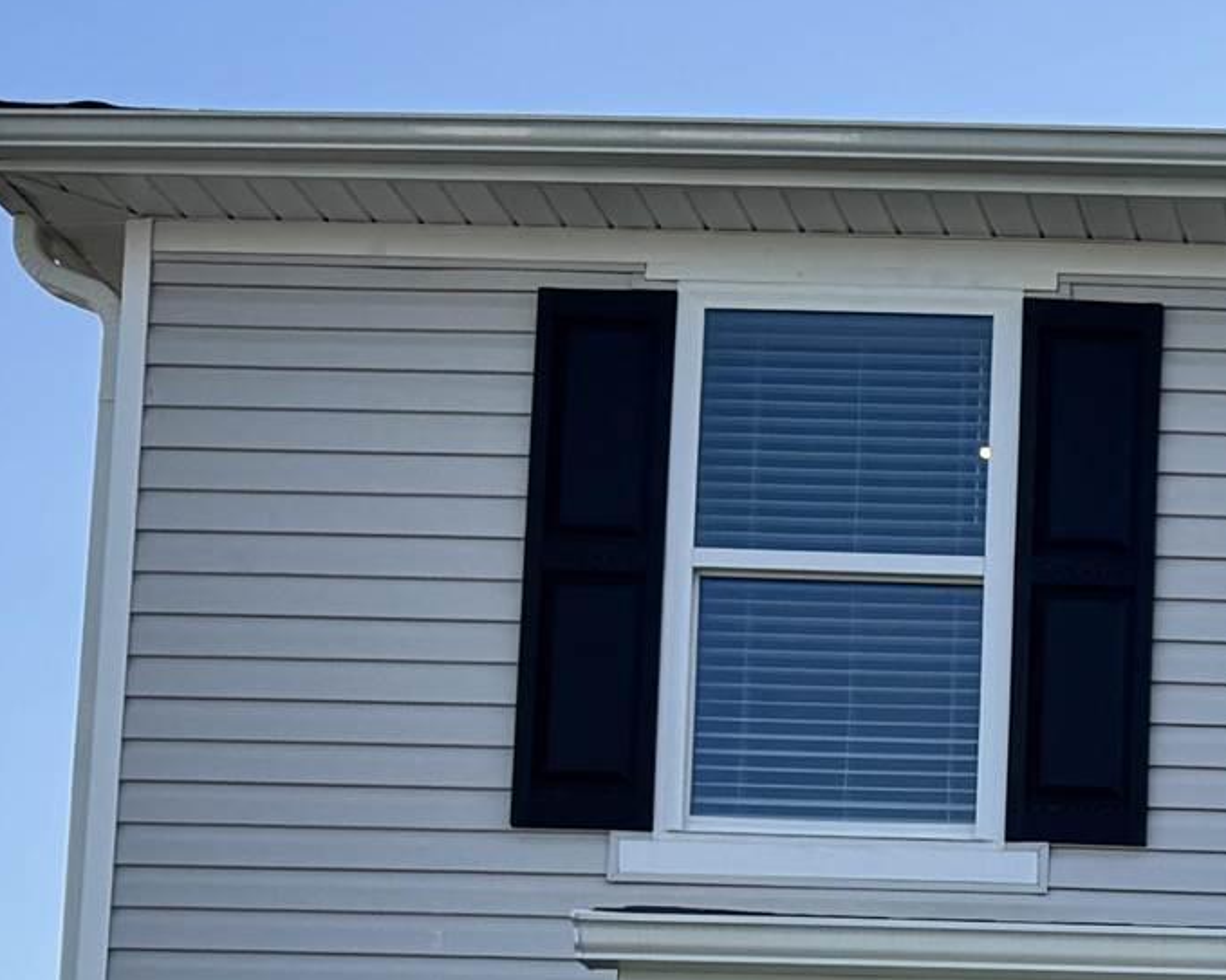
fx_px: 3846
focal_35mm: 106
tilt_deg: +6.0
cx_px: 1744
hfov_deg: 16.7
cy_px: 1538
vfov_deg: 13.5
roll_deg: -1.4
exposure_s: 1/2710
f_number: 1.78
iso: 80
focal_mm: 6.76
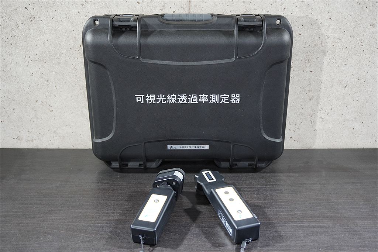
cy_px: 126
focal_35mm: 44
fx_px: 457
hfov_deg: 45.0
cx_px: 189
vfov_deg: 30.9
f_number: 4.5
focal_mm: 29
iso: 800
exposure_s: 1/50
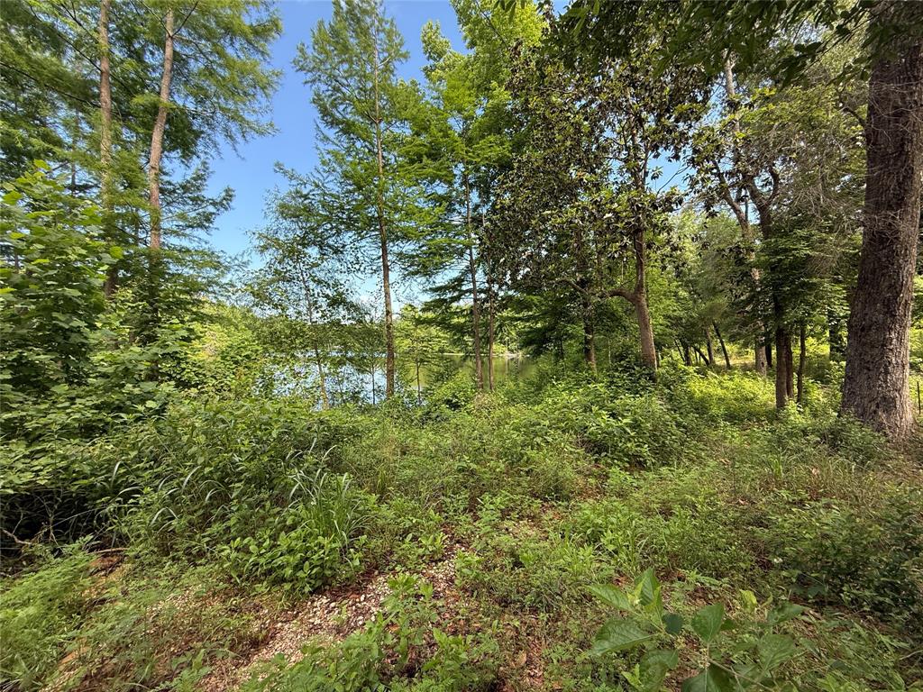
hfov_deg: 102.1
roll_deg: +0.0
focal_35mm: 14
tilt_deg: +0.7
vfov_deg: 85.7
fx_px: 373
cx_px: 462
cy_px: 346
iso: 64
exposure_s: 1/329
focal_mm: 2.22
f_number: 2.2
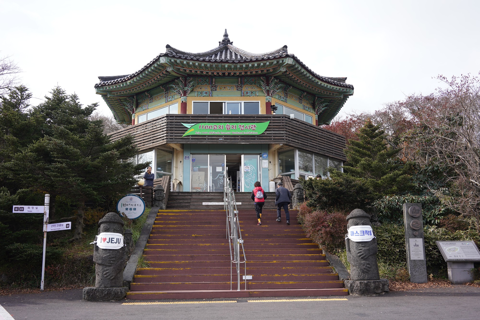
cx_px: 240
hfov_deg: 54.4
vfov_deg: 37.9
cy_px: 160
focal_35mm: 35
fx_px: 467
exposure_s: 1/100
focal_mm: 35
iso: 100
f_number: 7.1
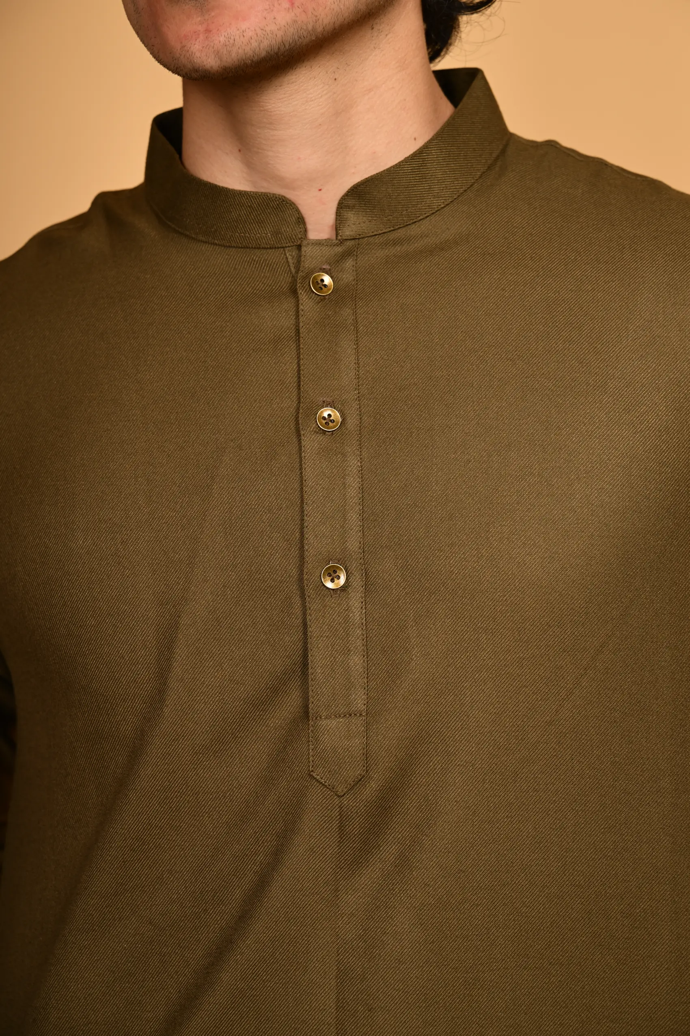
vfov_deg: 28.5
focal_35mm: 71
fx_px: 2041
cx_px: 345
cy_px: 518
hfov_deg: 19.2
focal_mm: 71
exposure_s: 1/200
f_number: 6.3
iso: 160
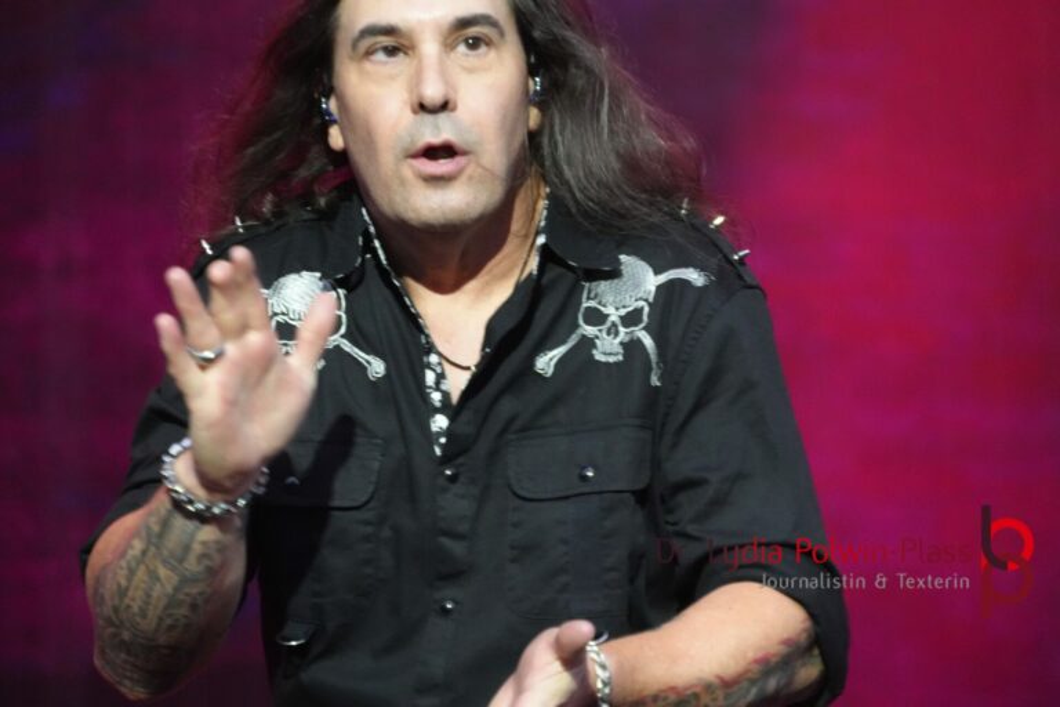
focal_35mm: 262
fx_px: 7729
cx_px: 530
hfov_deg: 7.8
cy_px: 354
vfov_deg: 5.2
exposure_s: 1/320
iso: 6400
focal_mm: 175
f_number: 6.3
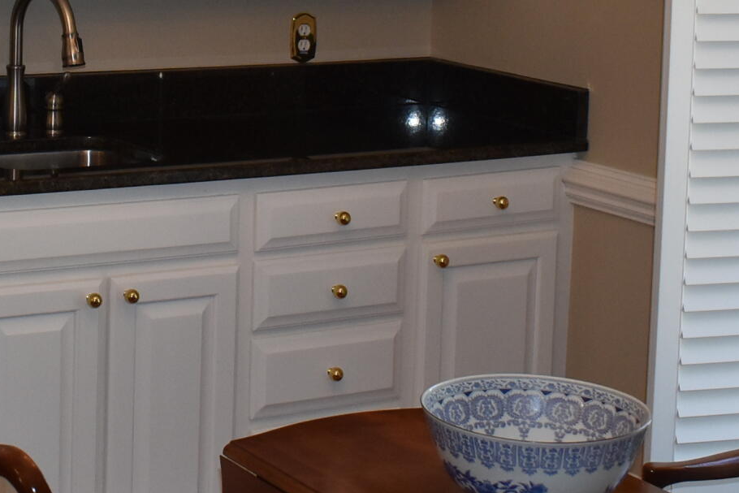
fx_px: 1827
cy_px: -26
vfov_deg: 15.0
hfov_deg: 22.5
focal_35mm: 89
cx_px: 121
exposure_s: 1/200
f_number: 4.5
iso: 800
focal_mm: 18
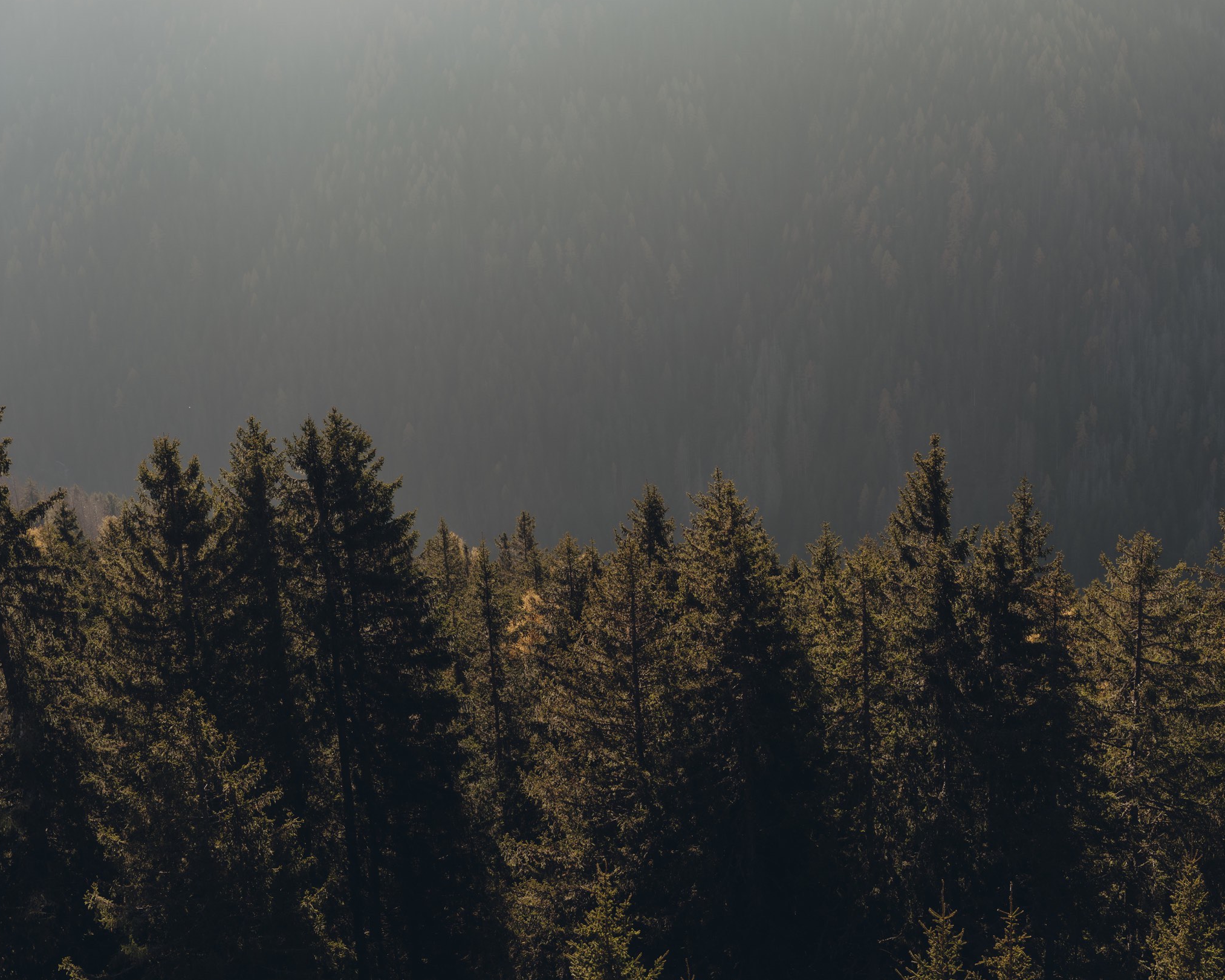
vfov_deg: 28.6
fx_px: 1922
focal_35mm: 53
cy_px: 428
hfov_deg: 35.2
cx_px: 742
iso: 100
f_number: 4
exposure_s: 1/400
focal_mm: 55
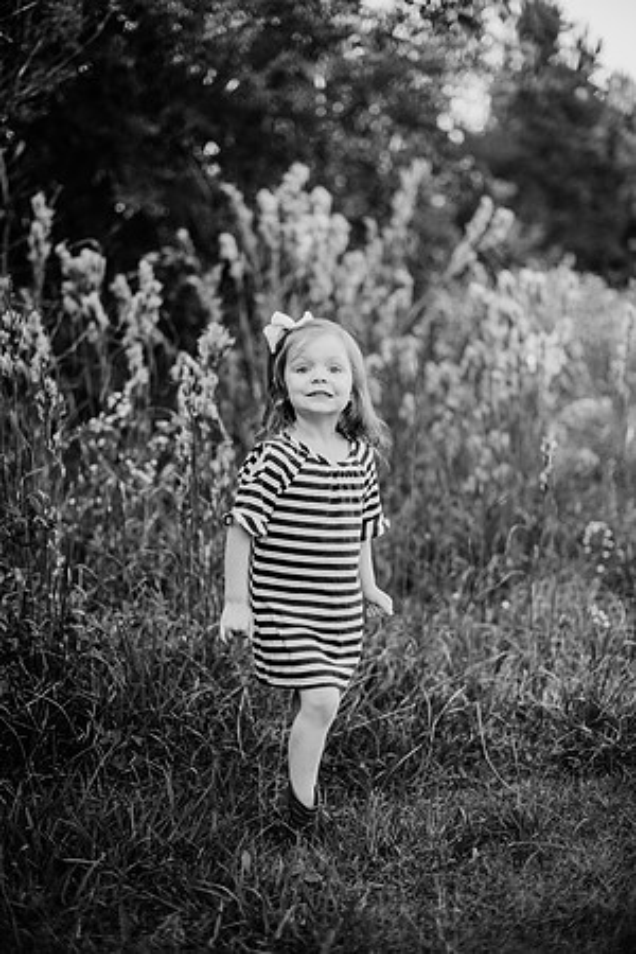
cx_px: 318
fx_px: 1325
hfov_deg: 27.0
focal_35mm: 50
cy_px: 477
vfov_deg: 39.6
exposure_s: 1/1000
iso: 200
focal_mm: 50
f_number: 2
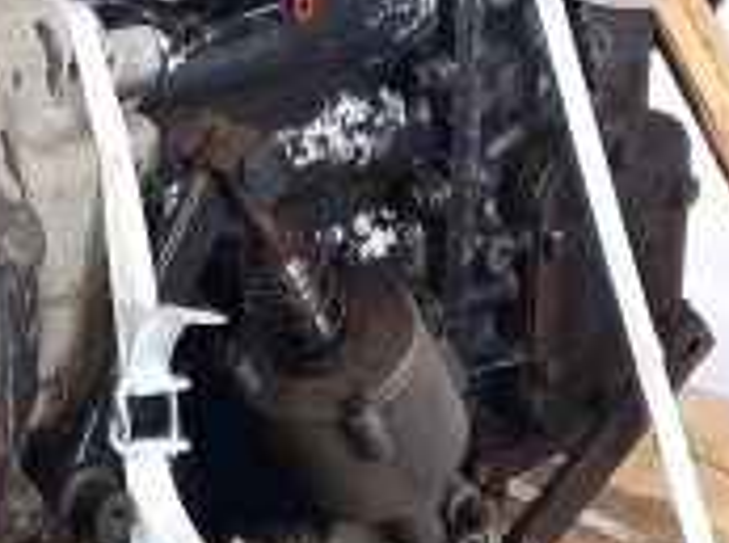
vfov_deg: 18.2
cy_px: 135
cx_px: 126
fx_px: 1681
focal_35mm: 80
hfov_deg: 24.0
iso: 64
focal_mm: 6.4
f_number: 1.8
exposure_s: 1/50
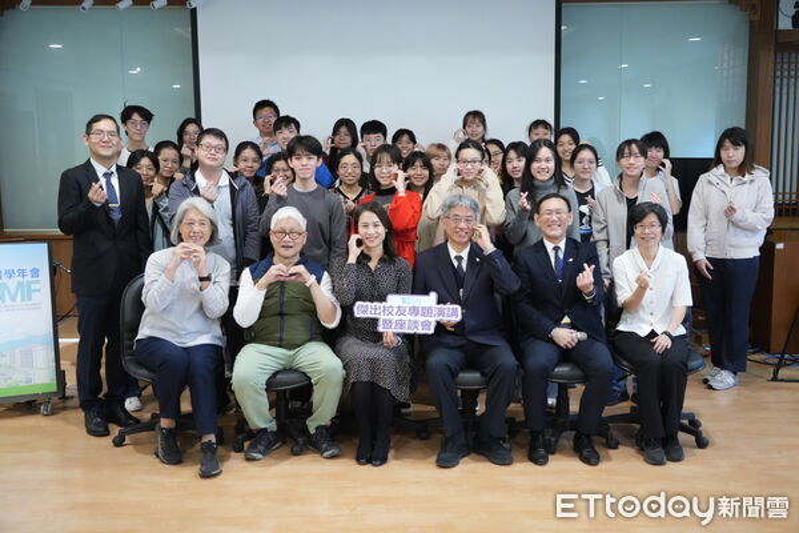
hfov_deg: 50.7
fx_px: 843
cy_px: 266
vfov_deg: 35.1
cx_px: 400
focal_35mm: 38
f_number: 4.5
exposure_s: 1/125
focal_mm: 38
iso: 10000
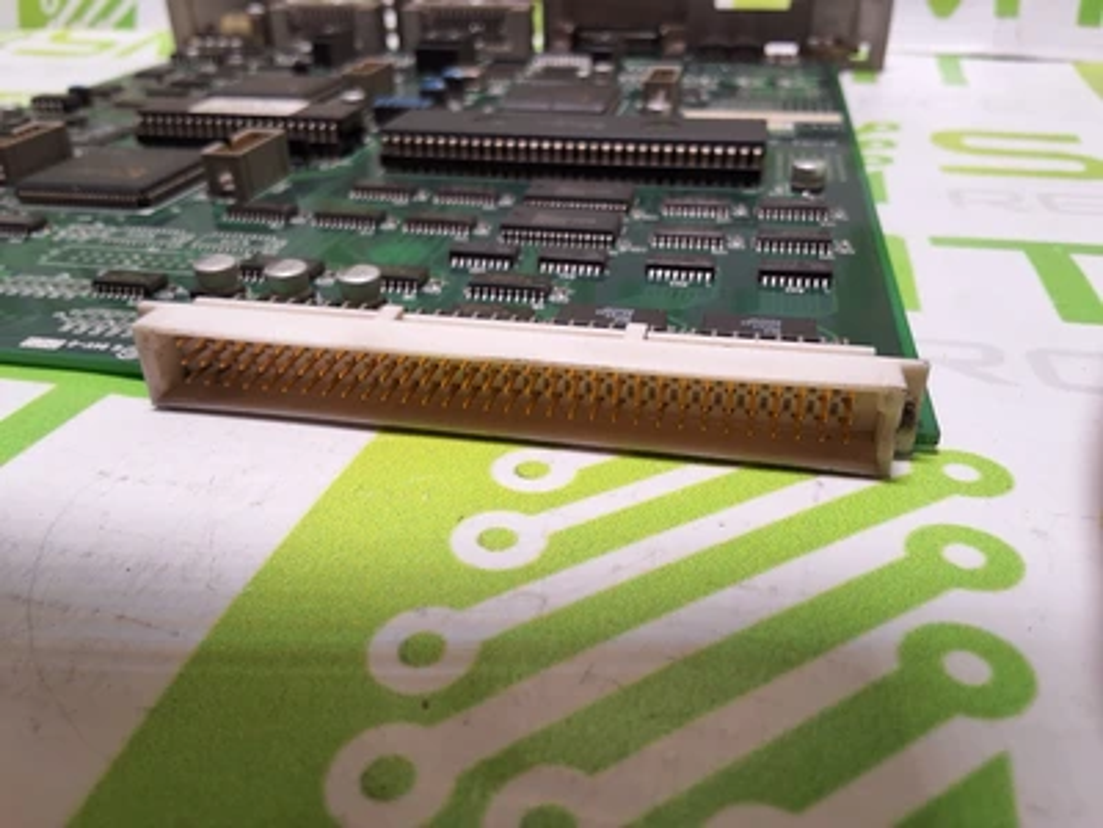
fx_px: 892
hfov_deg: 63.4
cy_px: 414
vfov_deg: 49.7
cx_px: 552
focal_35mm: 28
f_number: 1.9
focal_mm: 2.91
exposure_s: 1/120
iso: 50
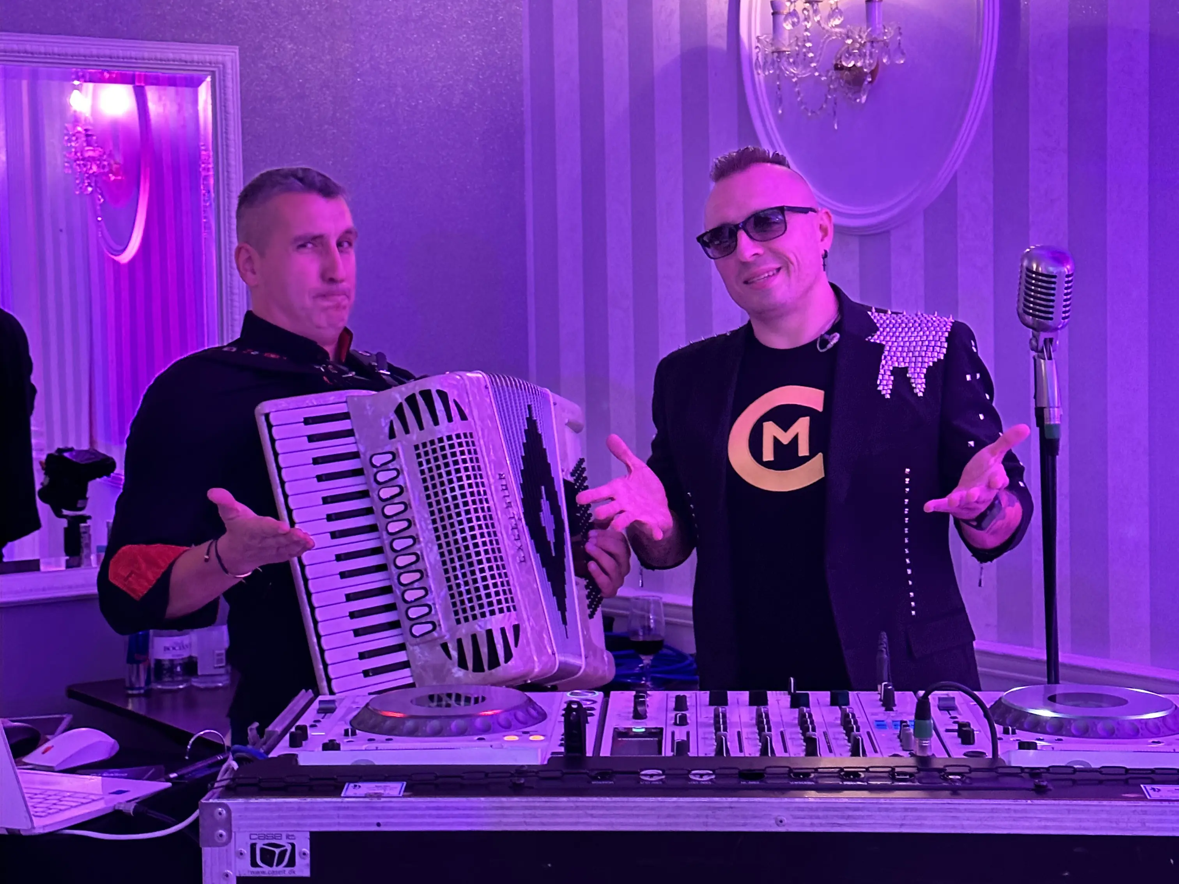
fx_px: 1635
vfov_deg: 30.3
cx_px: 590
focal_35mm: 48
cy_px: 442
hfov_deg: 39.7
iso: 320
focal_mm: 6.86
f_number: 1.78
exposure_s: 1/39
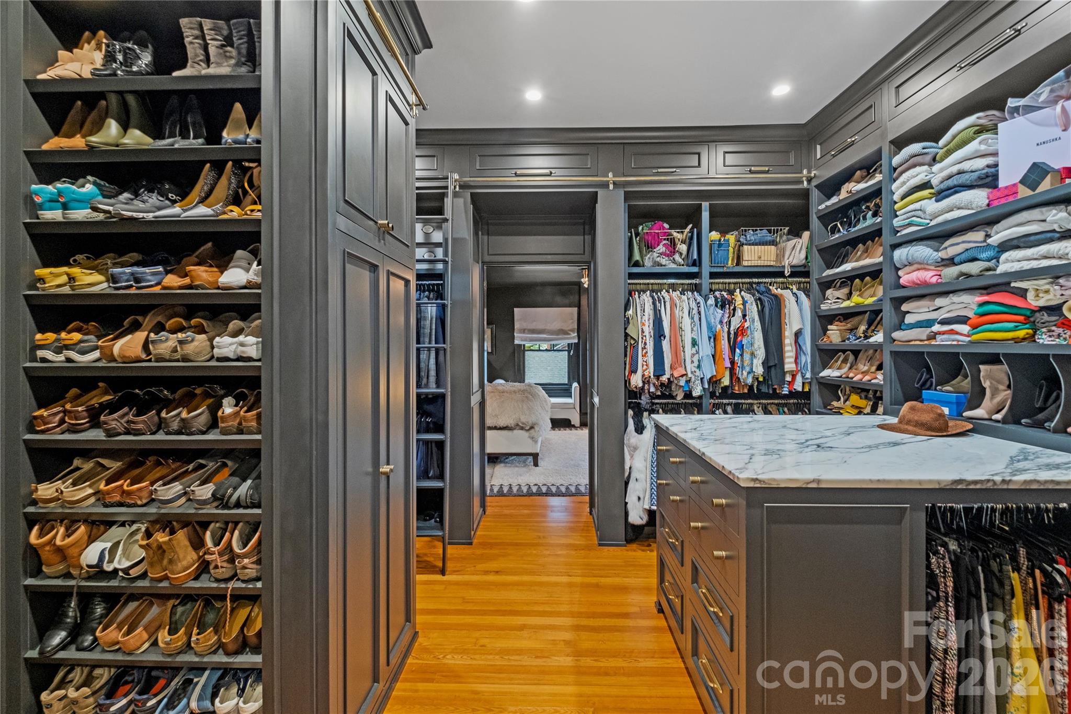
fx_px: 446
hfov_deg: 100.4
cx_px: 536
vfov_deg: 77.3
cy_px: 357
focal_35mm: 15
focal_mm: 10
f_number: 5
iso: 800
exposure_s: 1/3
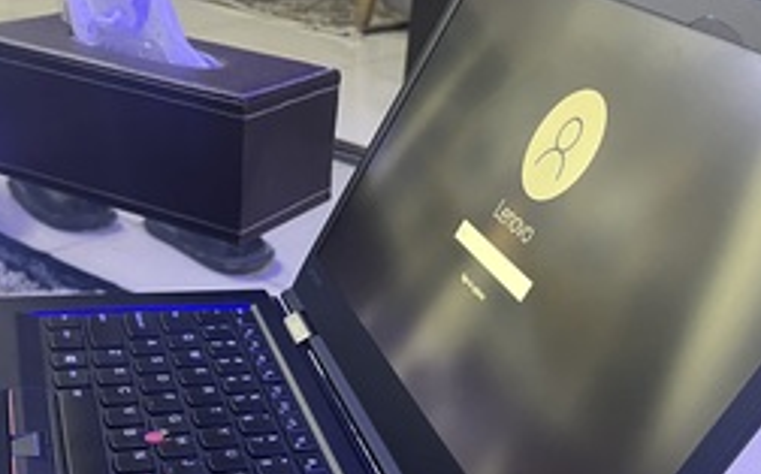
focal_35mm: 50
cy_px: 460
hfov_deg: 40.3
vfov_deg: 24.7
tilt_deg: -33.3
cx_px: 343
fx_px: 1036
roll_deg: -5.5
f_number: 1.6
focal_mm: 5.1
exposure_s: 1/40
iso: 640
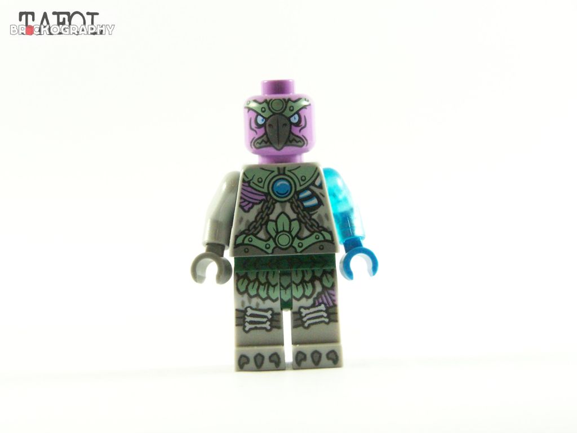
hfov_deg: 20.9
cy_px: 216
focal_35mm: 94
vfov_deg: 15.7
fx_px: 1567
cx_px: 288
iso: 400
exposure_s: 1/60
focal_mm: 15.6
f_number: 4
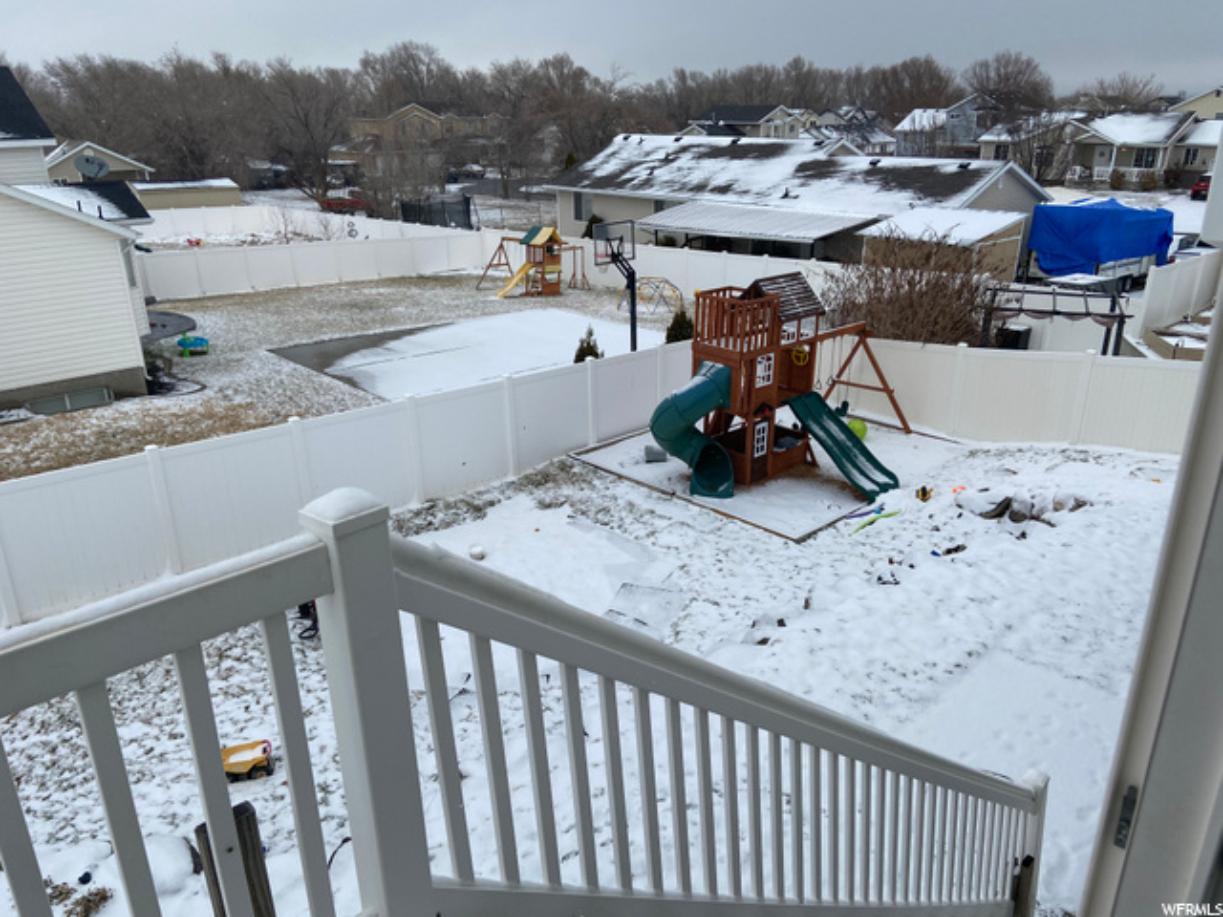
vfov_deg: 53.1
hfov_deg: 67.3
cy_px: 458
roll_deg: +0.1
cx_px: 612
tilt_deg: -22.4
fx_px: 919
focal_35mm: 26
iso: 32
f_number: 1.8
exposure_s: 1/1125
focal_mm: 4.25
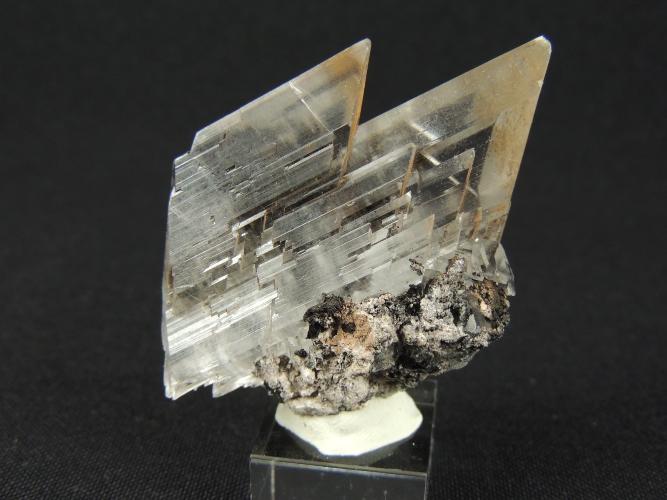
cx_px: 334
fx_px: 906
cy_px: 250
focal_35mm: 47
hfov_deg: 40.4
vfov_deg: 30.9
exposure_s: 1/250
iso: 360
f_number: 3.5
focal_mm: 8.3
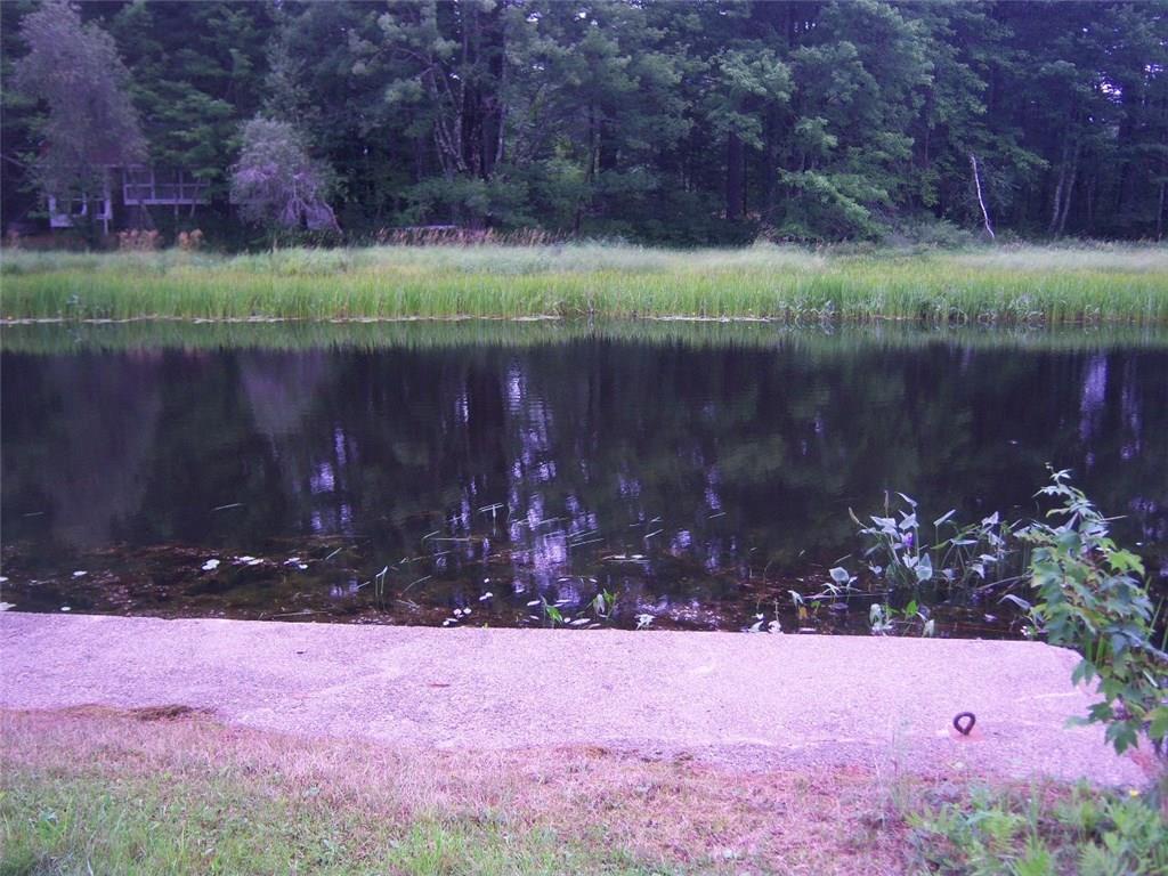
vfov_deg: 39.7
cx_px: 584
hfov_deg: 51.4
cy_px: 438
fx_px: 1215
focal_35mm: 36
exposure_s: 1/80
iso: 80
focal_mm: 7.5
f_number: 2.8
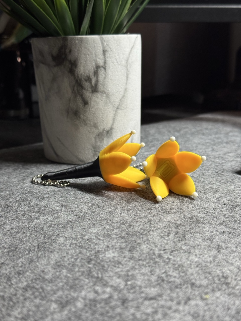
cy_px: 160
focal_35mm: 48
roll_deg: +1.8
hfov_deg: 30.3
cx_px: 120
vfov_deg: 39.7
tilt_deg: -13.8
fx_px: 446
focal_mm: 6.76
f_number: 1.78
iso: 250
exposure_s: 1/46
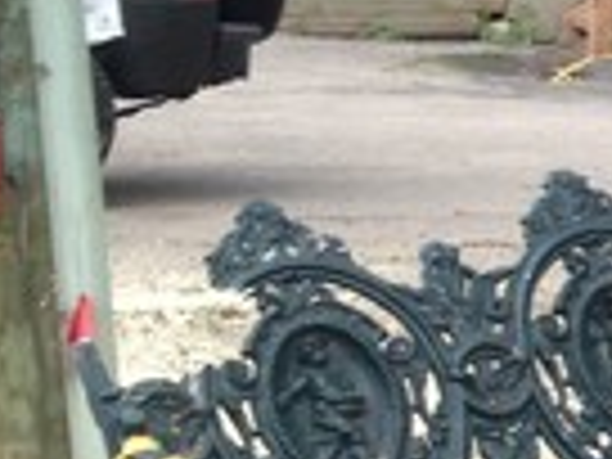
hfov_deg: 9.0
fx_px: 3430
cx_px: 1570
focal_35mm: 194
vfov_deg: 7.6
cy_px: 112
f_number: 2.4
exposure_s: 1/24
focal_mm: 4.13
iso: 50
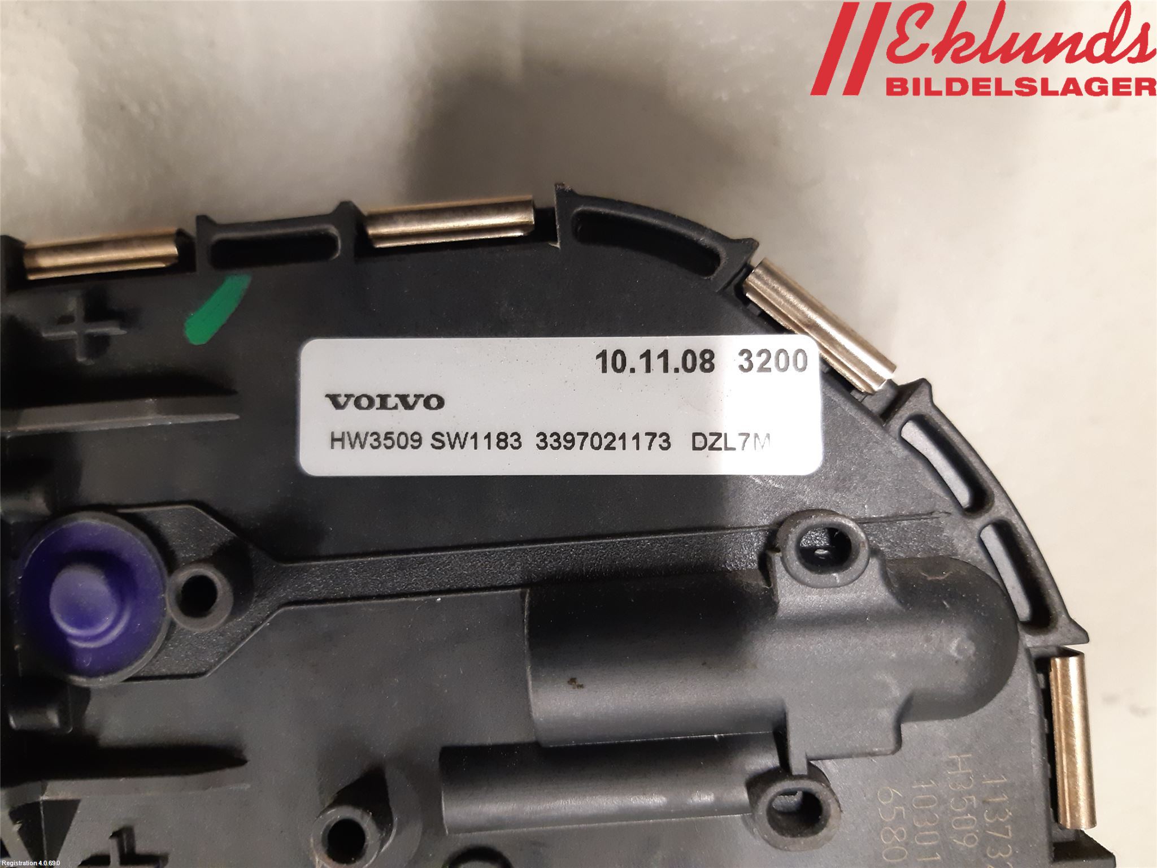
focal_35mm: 26
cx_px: 578
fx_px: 869
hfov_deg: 67.3
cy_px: 434
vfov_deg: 53.1
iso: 250
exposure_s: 1/33
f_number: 1.7
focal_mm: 3.93
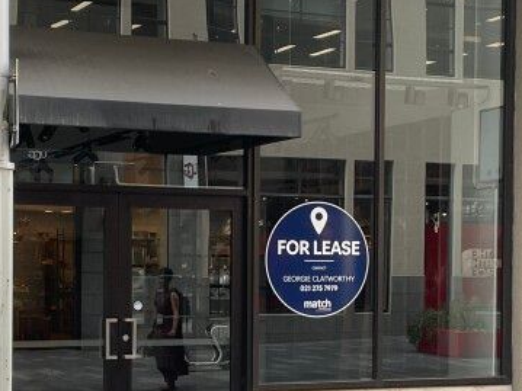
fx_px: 1311
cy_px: 314
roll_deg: -0.2
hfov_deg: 22.5
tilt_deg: +0.1
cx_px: 230
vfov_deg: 16.8
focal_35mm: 87
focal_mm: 4.2
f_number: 1.6
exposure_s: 1/121
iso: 64
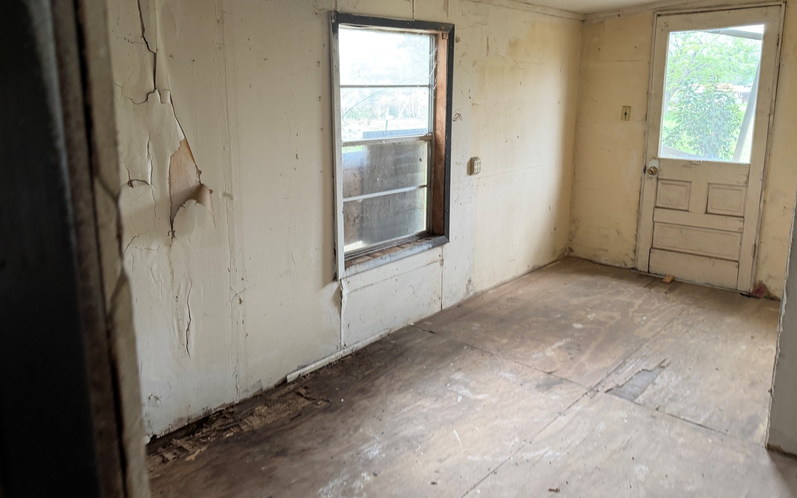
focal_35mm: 26
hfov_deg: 70.4
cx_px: 407
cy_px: 204
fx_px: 565
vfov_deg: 47.4
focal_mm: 6.76
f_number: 1.78
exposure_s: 1/117
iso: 200
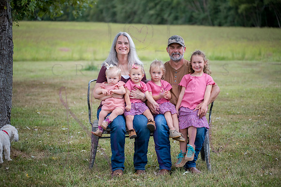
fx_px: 625
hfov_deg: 25.4
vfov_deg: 17.1
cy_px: 94
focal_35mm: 80
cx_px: 140
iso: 400
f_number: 3.2
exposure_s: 1/640
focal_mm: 80
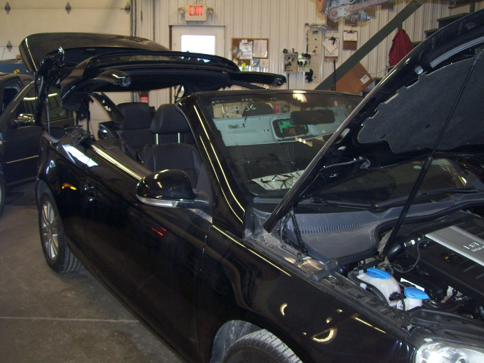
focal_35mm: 36
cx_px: 242
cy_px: 182
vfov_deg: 39.7
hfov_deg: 51.4
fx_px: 503
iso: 200
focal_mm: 6
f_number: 2.7
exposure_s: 1/60
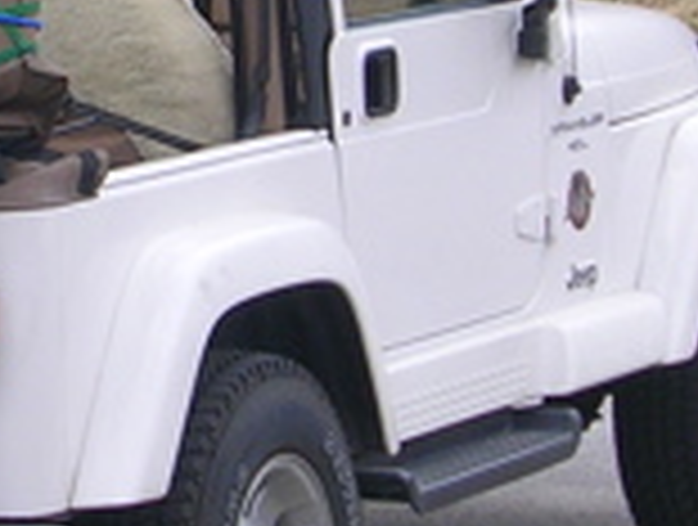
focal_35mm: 313
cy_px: 45
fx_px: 6326
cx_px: -54
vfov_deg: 4.8
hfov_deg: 6.3
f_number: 3.9
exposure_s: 1/247
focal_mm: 11.5
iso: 50
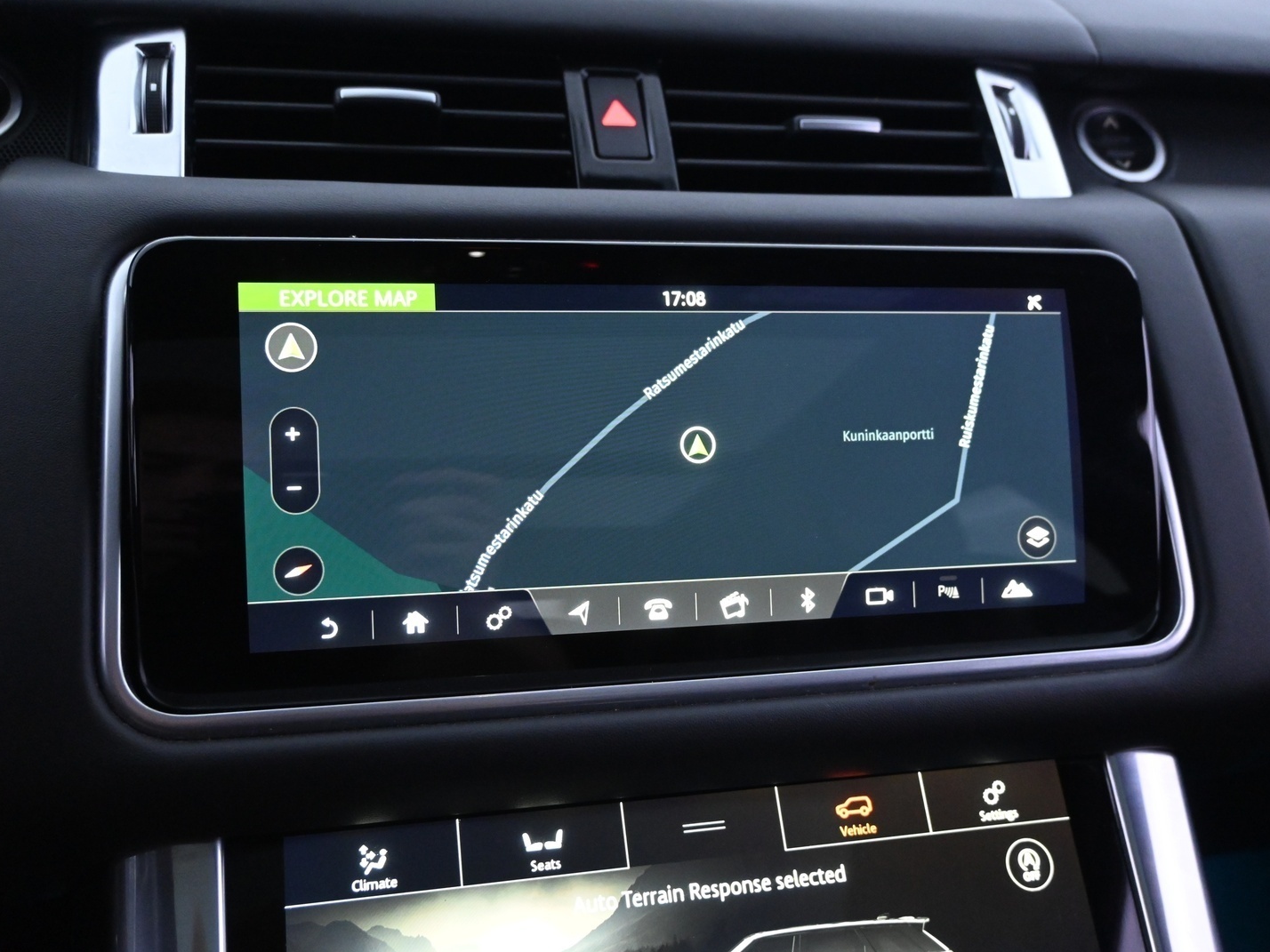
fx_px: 1321
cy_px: 473
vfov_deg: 39.7
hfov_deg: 51.3
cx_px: 685
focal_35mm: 36
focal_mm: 22
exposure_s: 1/40
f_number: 4
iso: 3600
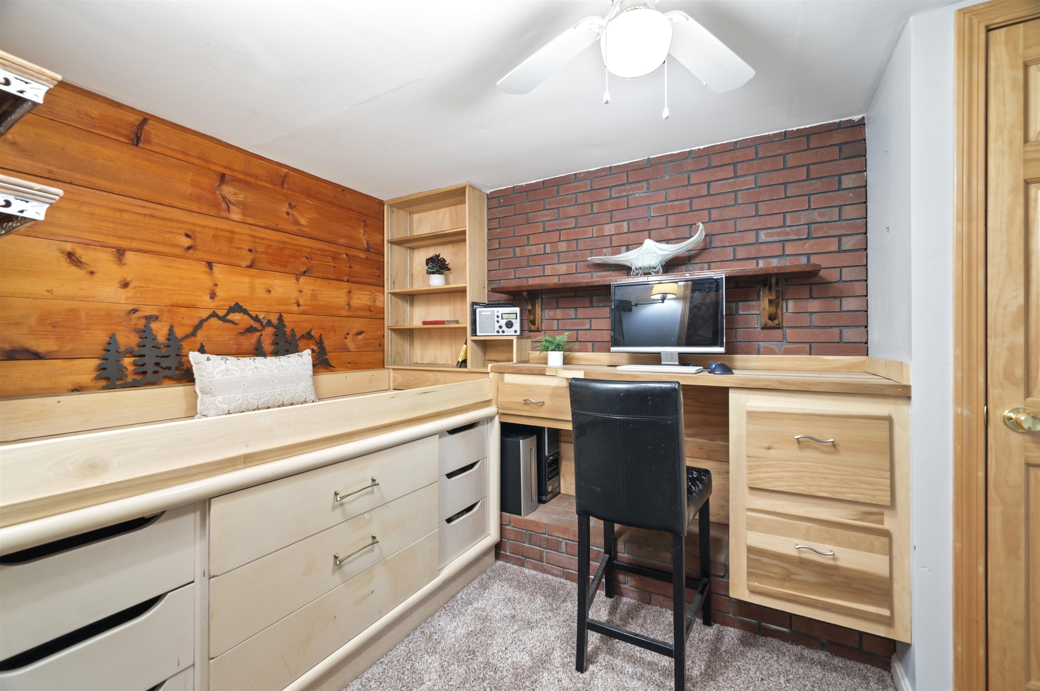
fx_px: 419
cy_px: 346
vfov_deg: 79.1
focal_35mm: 14
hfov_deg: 102.3
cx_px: 520
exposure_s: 10
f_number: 7.1
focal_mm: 14.5
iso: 250
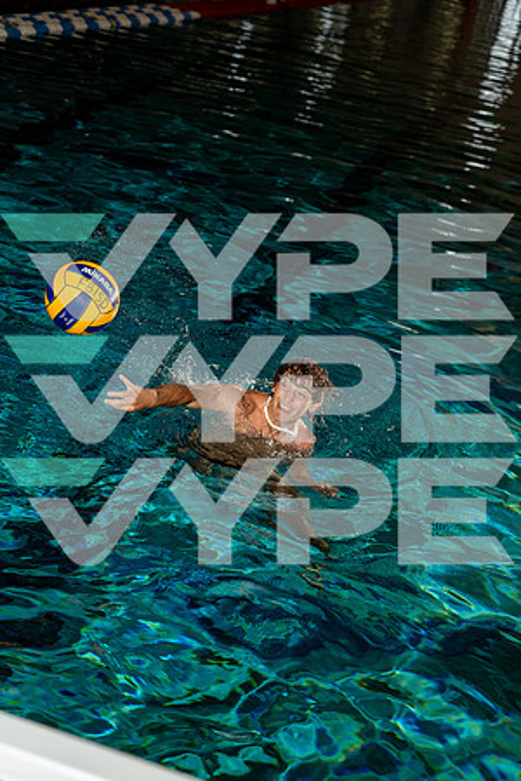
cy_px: 390
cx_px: 260
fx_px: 1389
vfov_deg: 31.4
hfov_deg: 21.2
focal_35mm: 64
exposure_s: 1/250
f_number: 4
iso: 100
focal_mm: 64
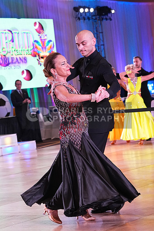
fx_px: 769
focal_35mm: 120
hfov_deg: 11.4
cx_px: 77
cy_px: 116
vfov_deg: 17.1
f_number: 5.6
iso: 3200
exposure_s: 1/320
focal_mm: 80
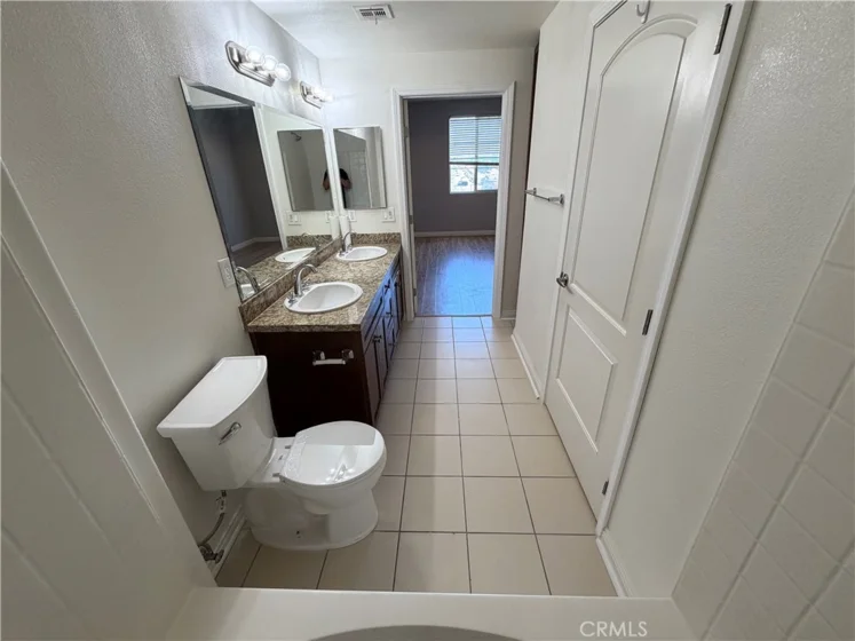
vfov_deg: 85.7
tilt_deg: -25.3
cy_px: 320
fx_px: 346
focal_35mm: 14
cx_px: 428
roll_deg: +2.8
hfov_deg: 102.1
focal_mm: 2.22
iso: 160
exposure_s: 1/120
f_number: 2.2
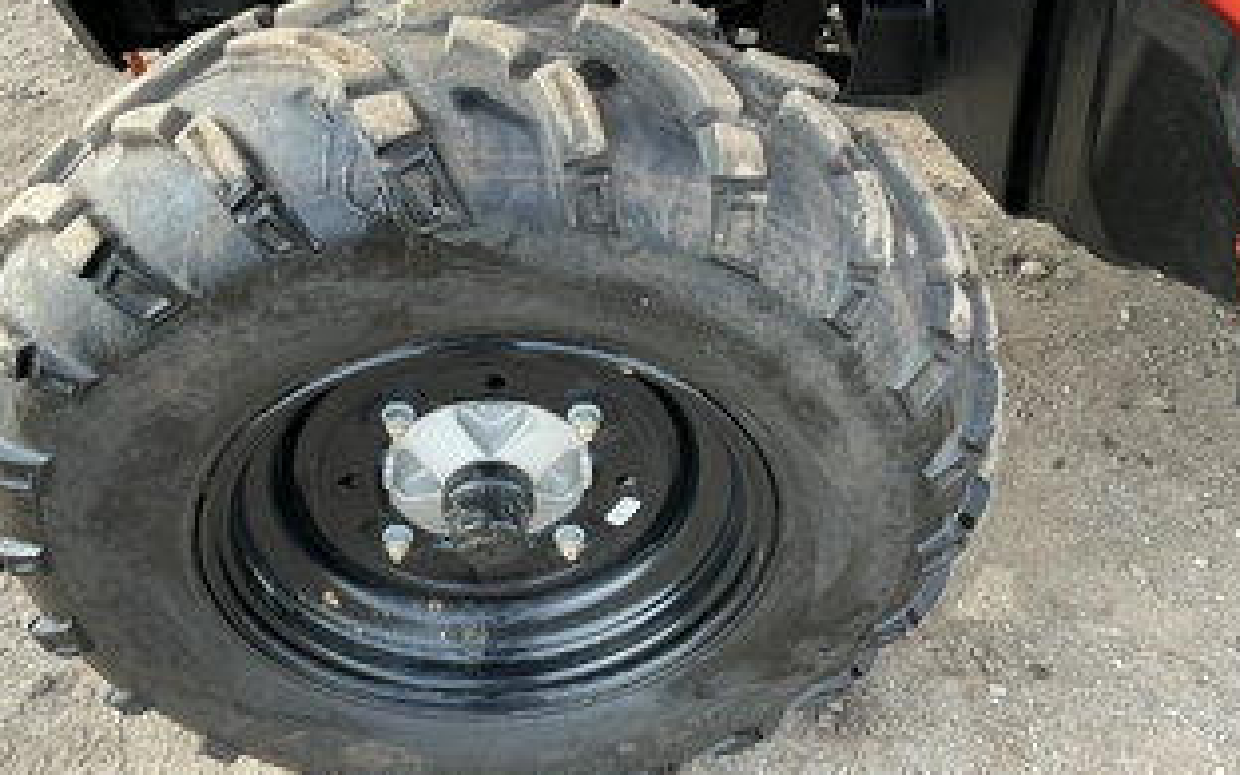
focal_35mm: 38
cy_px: 254
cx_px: 533
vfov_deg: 33.3
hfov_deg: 51.4
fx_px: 1284
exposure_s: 1/122
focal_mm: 3
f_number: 1.8
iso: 20
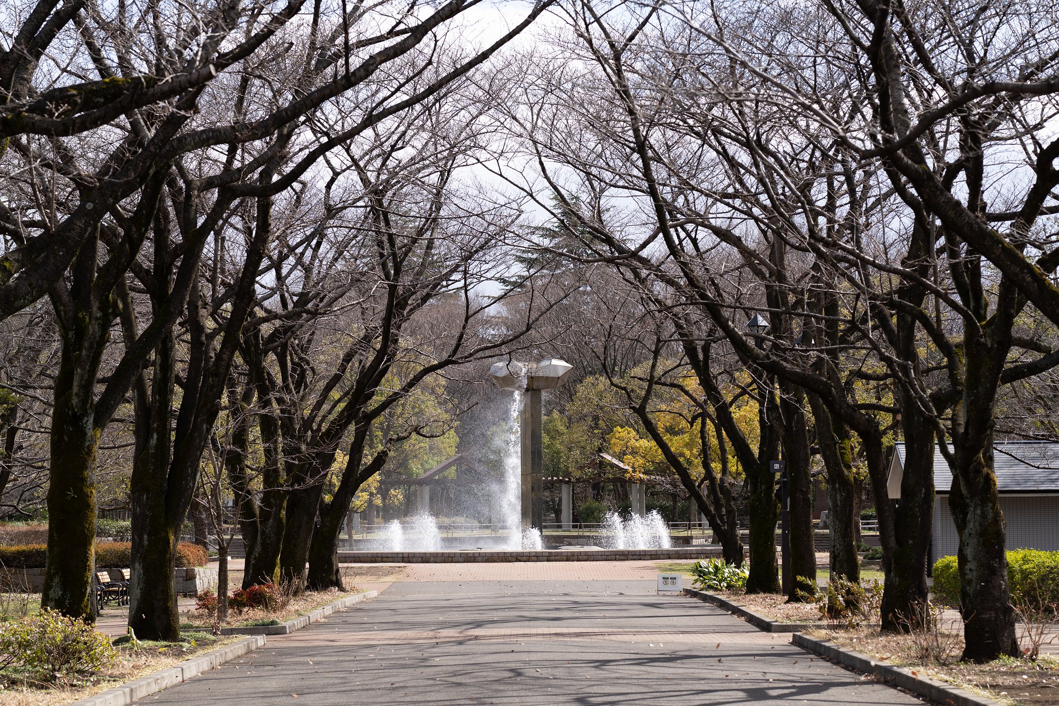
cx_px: 531
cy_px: 357
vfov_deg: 13.4
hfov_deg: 20.0
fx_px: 3000
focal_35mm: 102
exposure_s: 1/250
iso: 100
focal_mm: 100
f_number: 7.1
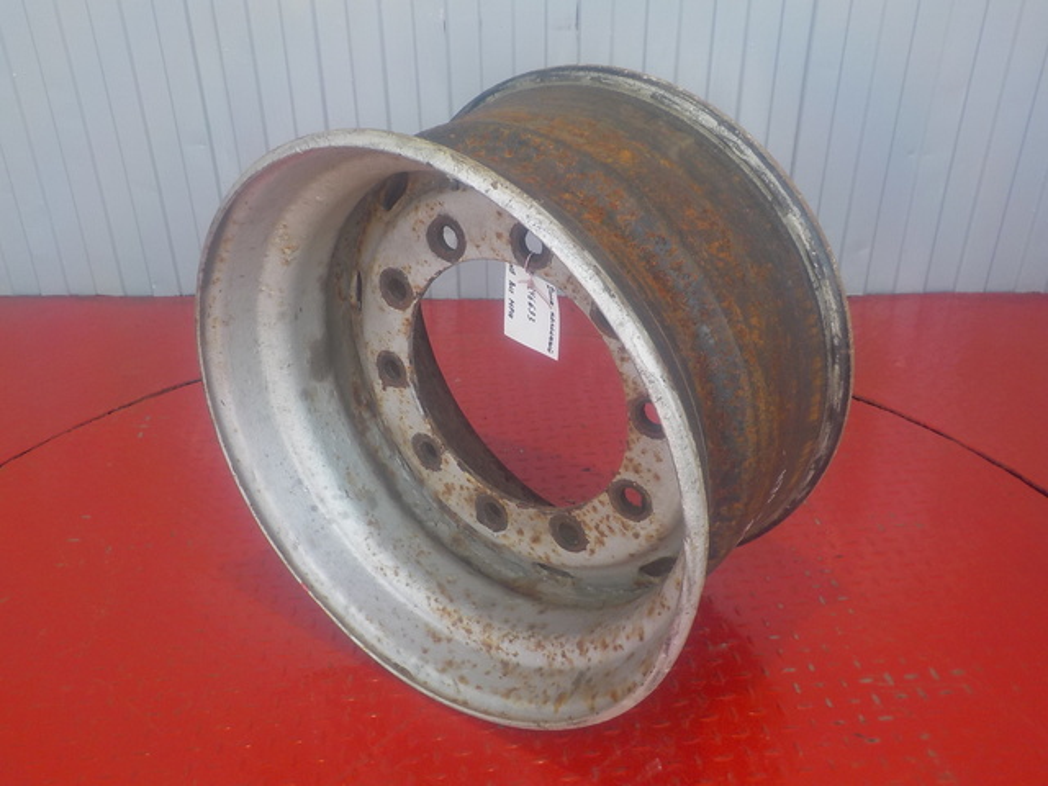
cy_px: 393
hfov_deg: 60.0
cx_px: 524
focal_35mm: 30
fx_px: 908
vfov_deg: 46.8
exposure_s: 1/40
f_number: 3.3
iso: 125
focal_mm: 4.1
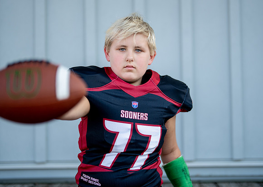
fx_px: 450
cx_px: 137
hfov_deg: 32.6
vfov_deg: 23.5
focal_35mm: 60
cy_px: 86
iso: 160
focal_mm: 50
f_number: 1.2
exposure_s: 1/2500
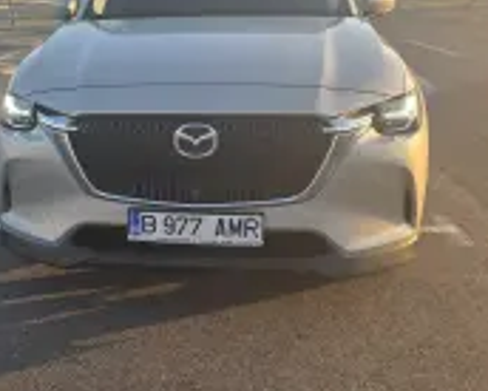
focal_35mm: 47
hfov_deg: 38.8
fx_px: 680
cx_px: 145
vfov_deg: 32.1
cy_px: 198
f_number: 1.7
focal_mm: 6.3
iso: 16
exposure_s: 1/200
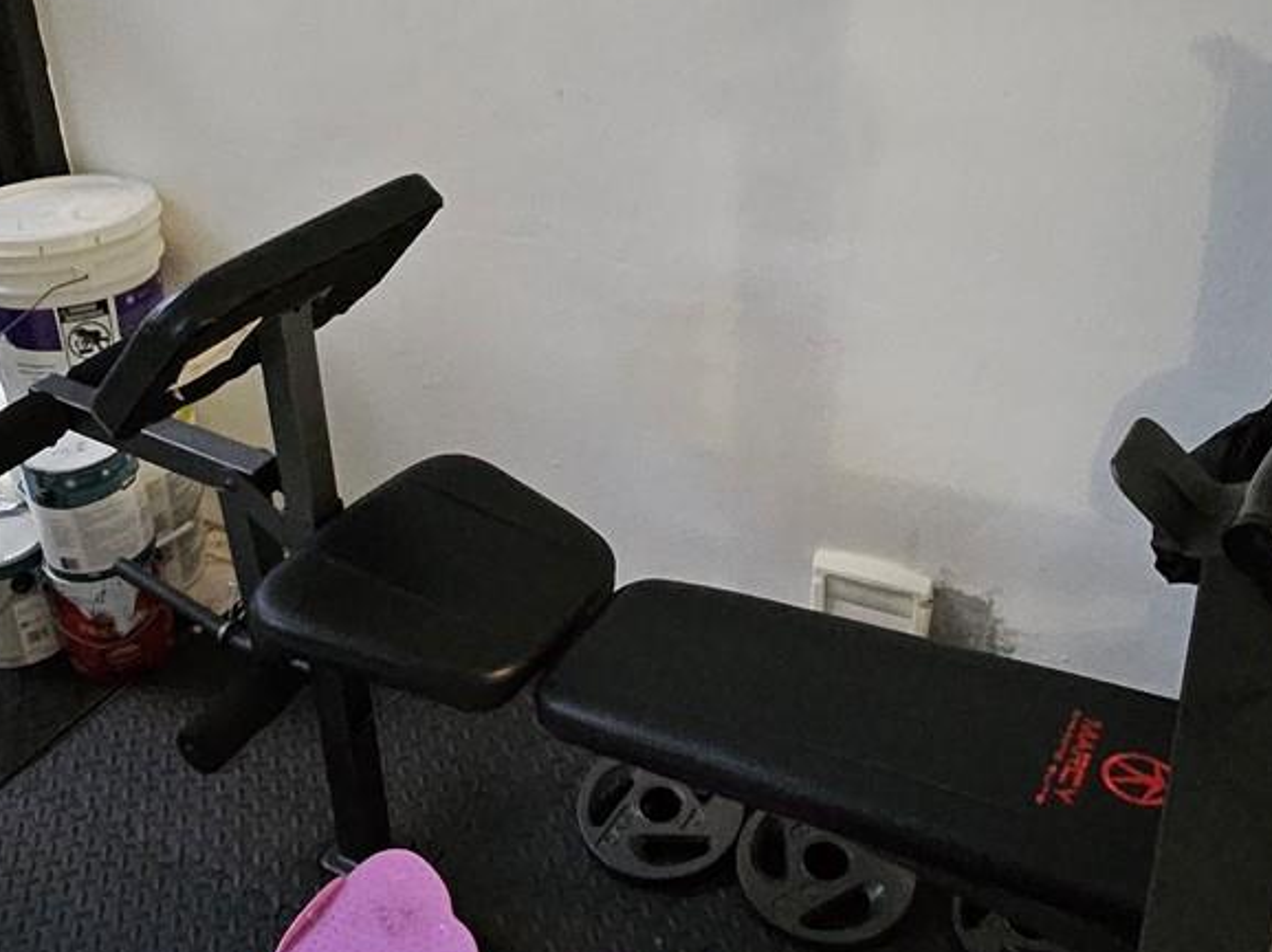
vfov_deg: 39.4
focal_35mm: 36
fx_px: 1322
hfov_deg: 51.3
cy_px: 369
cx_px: 563
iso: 640
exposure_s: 1/30
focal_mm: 1.74
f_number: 2.2
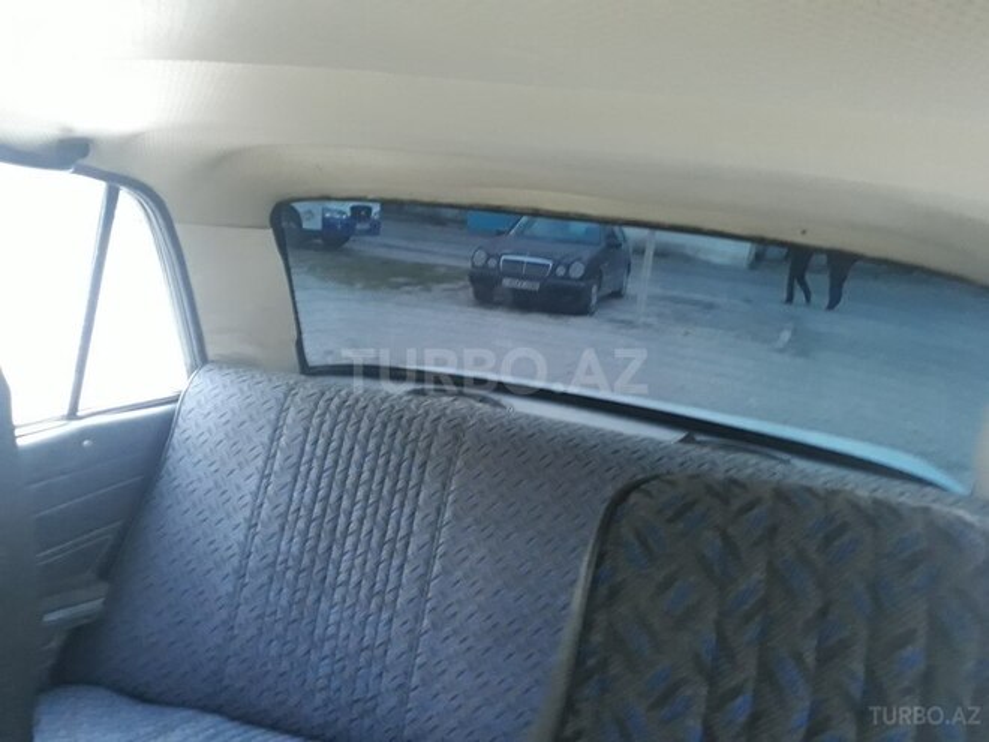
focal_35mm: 27
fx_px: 771
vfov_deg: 51.4
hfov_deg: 65.3
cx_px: 494
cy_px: 371
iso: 400
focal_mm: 3.6
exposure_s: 1/17
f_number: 1.9
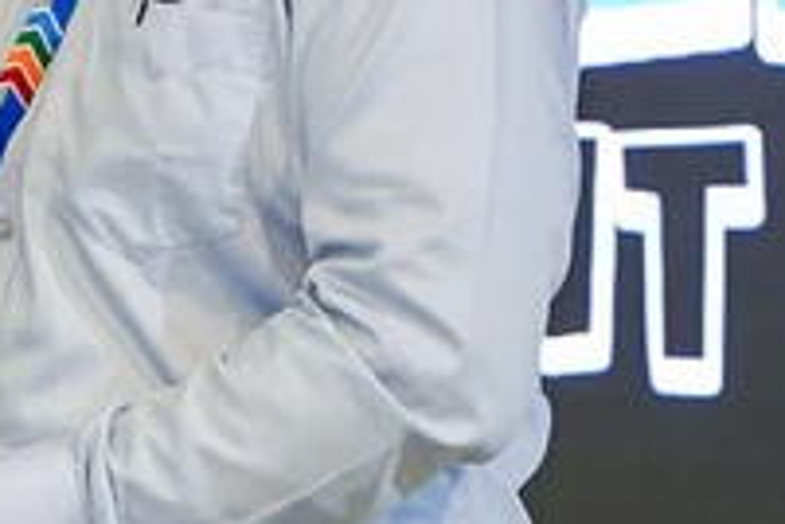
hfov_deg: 5.2
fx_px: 8547
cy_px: 53
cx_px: -219
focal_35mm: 392
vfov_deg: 3.5
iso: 1000
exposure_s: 1/200
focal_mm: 51.9
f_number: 2.8
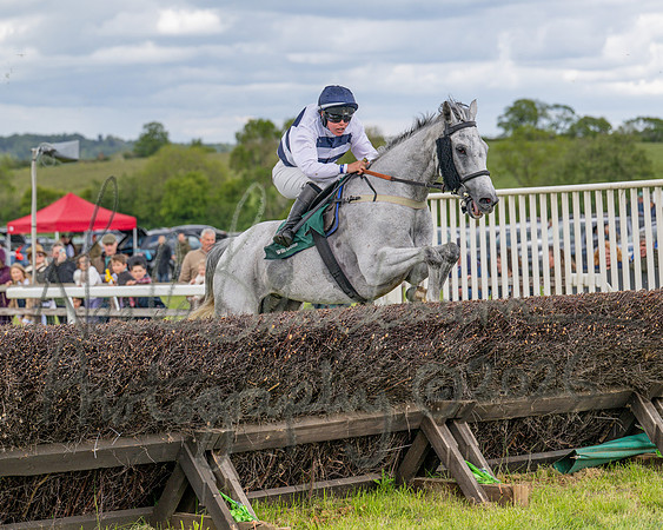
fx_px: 2121
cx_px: 265
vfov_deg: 14.2
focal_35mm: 108
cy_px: 265
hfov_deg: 17.8
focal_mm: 96
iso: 400
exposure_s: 1/1600
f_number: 4
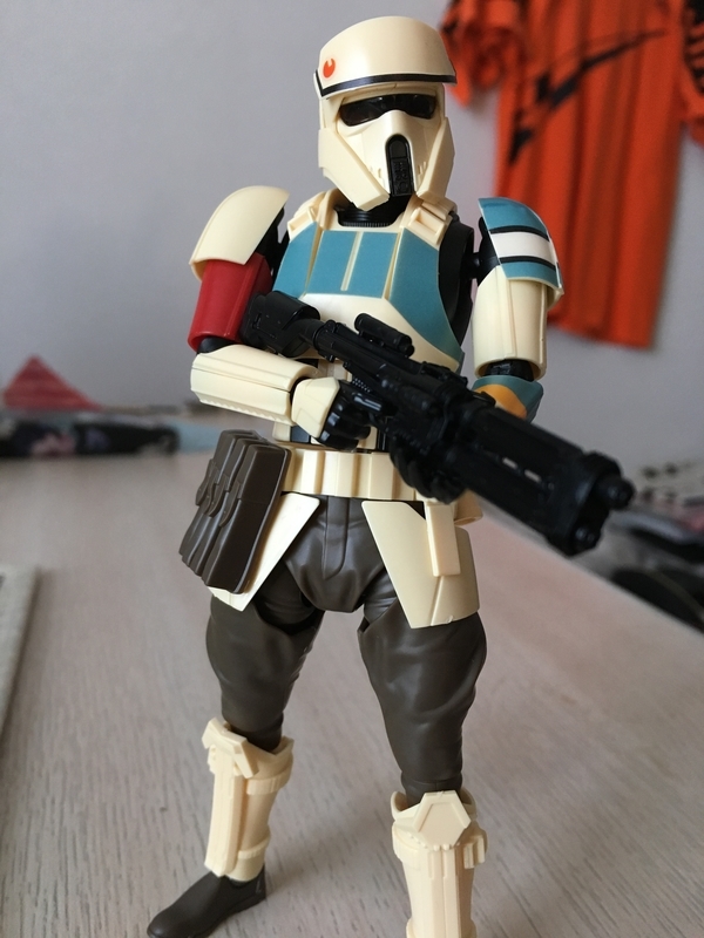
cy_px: 469
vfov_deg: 61.7
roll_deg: -3.0
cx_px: 352
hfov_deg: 48.2
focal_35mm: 29
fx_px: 786
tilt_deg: -11.1
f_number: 2.2
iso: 125
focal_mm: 4.15
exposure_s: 1/30
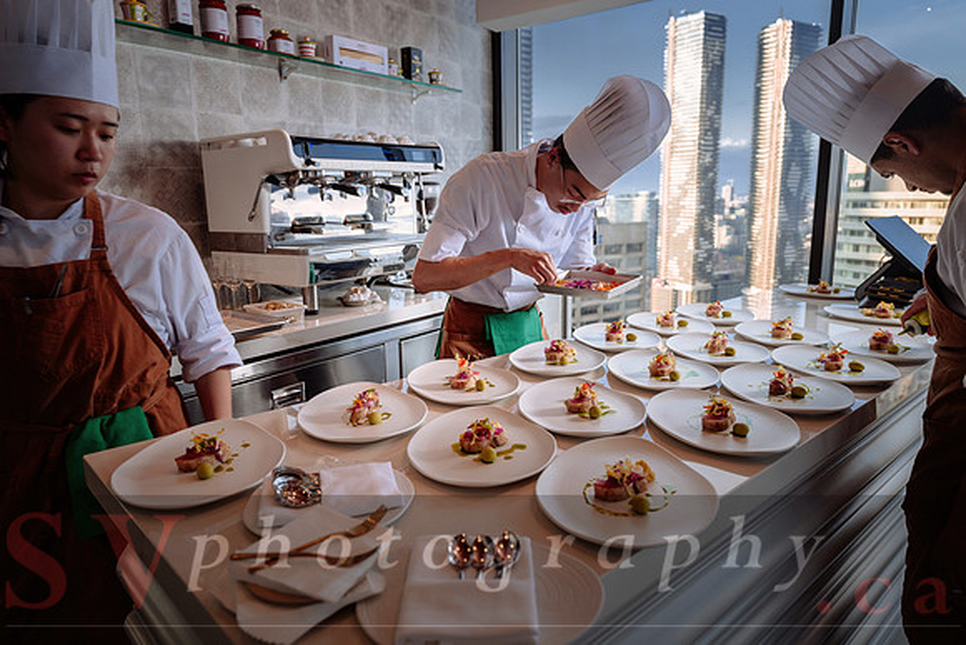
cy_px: 322
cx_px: 483
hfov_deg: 73.7
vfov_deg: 53.2
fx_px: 644
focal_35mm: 24
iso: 100
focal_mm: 24
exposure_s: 1/125
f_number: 4
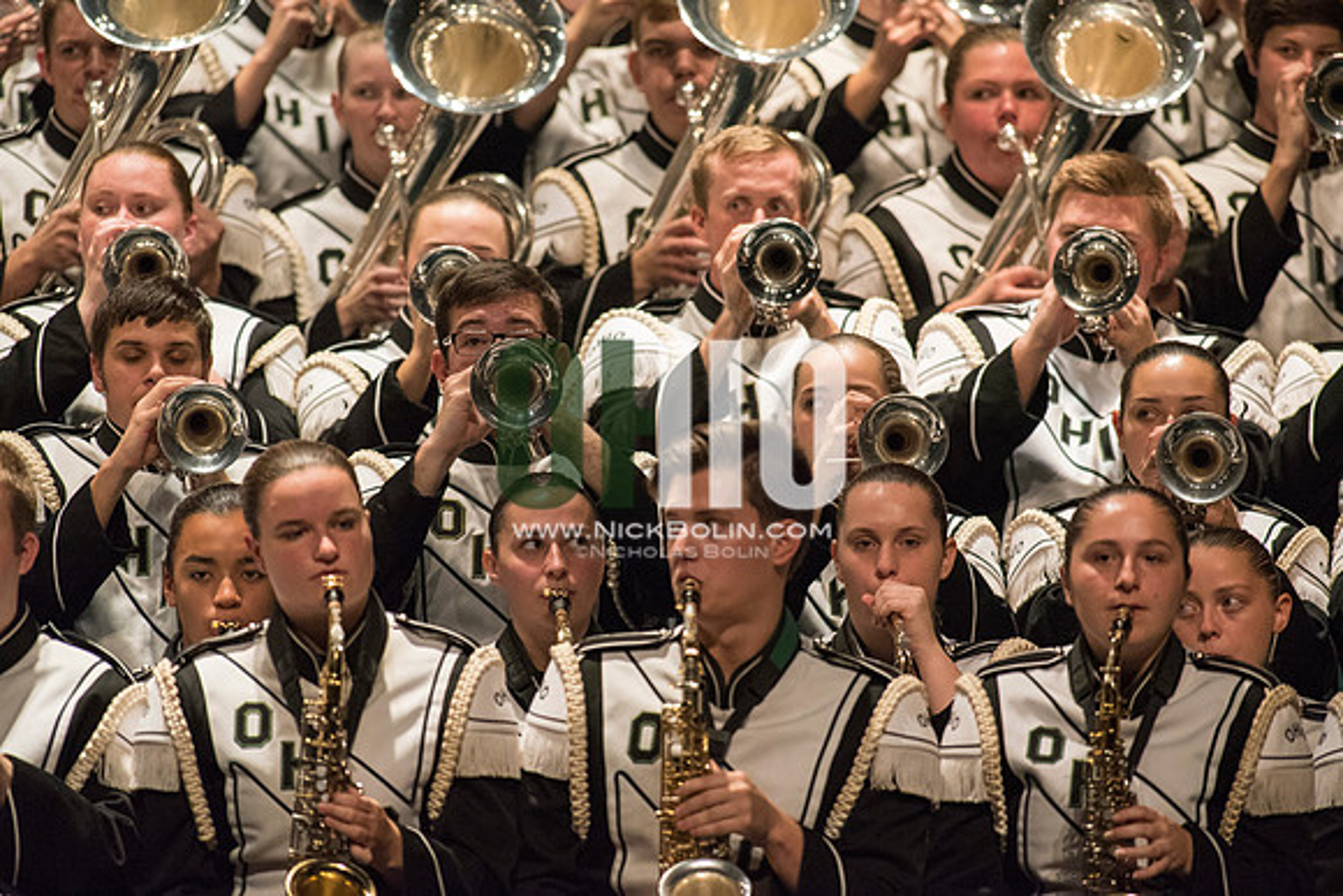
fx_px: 22388
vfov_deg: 2.3
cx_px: 672
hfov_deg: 3.4
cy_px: 448
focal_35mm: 600
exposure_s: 1/320
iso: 4000
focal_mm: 600
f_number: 5.6
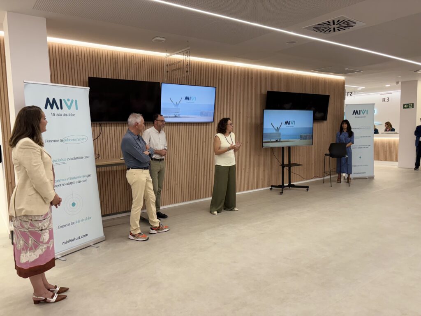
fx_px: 316
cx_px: 210
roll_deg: +2.2
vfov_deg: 53.1
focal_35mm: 26
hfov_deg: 67.3
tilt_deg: -4.9
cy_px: 158
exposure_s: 1/100
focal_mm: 5.96
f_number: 1.6
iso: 160
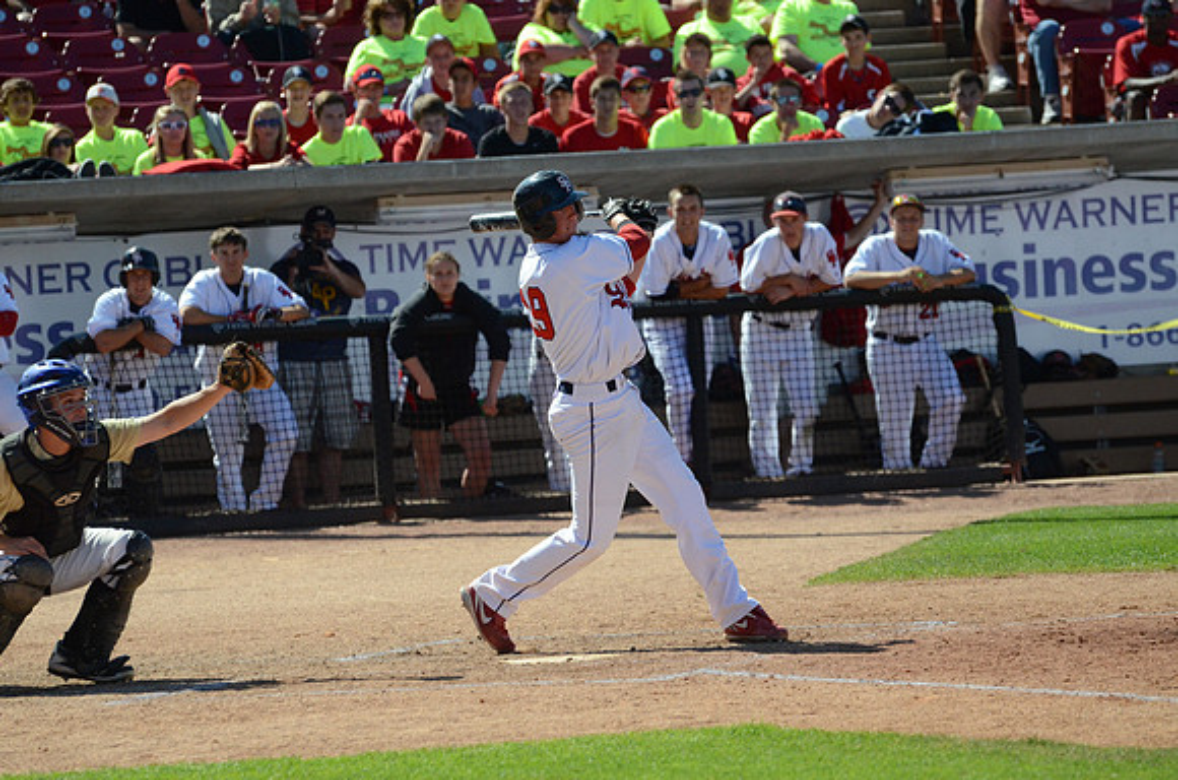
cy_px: 390
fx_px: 9795
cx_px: 589
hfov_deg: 6.9
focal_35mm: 300
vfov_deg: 4.6
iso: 1600
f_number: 5.3
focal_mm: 200
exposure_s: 1/8000
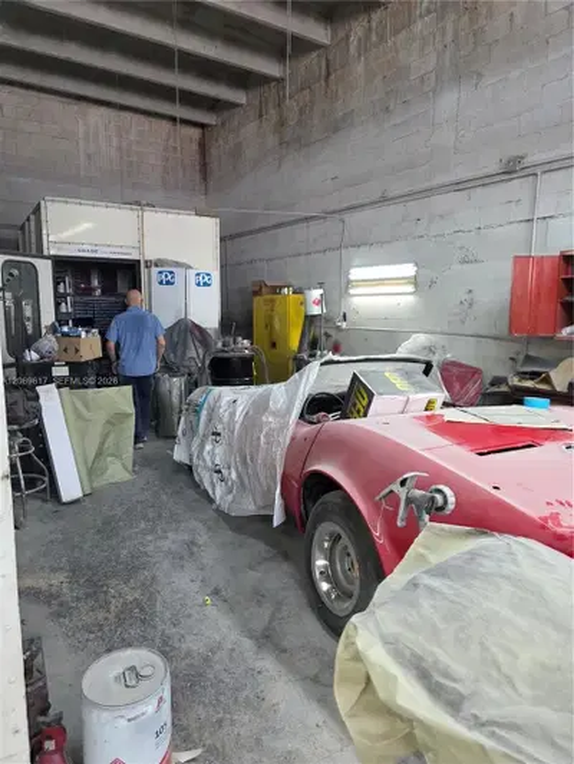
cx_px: 287
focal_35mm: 23
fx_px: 508
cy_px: 382
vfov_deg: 73.9
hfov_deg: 58.9
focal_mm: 6.3
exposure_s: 1/120
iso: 500
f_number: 1.7
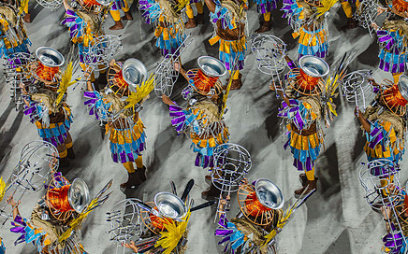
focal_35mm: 95
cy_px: 146
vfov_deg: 13.7
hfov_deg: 21.9
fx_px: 1056
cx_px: 226
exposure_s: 1/320
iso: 1600
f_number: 5
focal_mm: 70
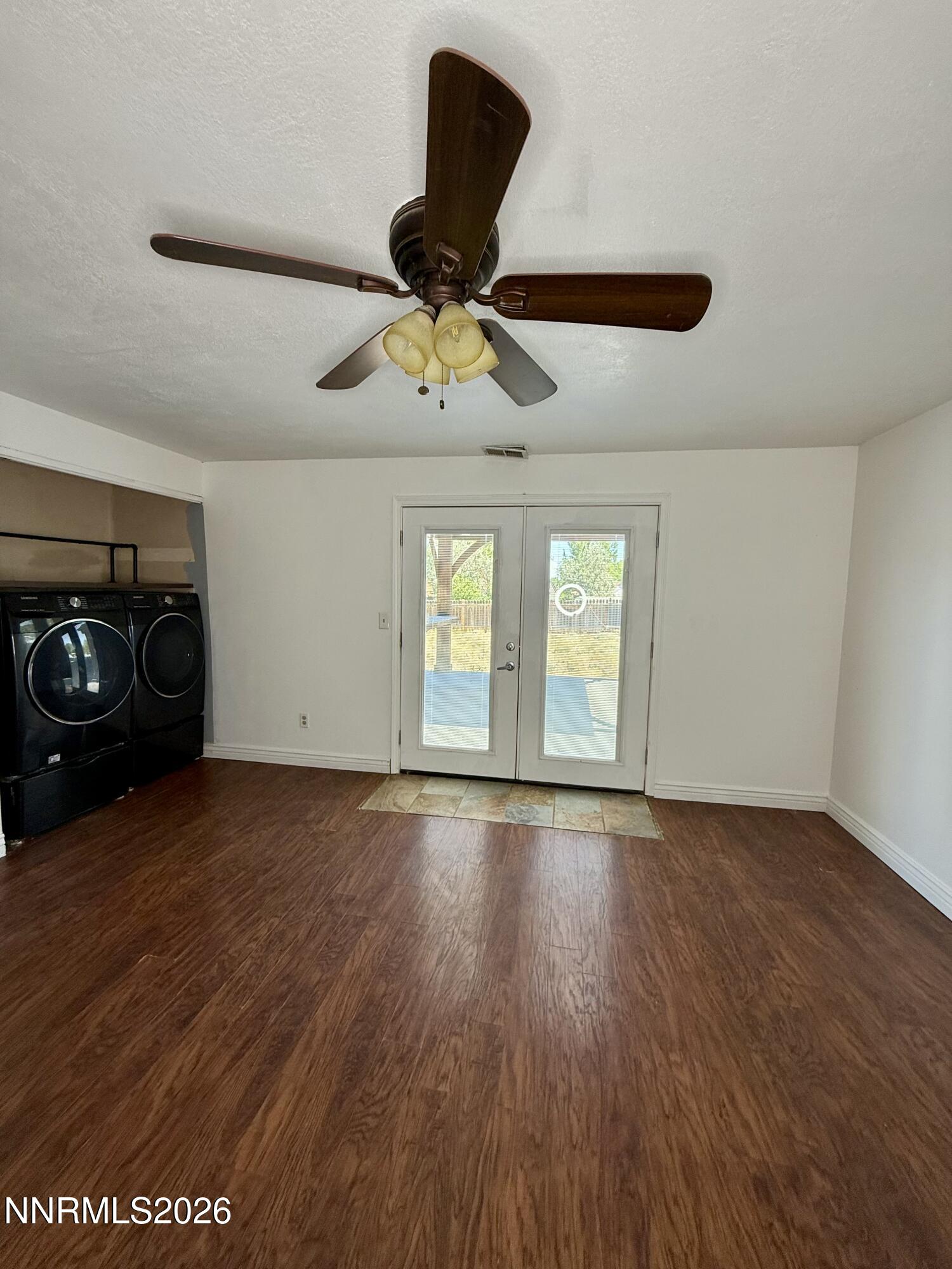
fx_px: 513
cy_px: 634
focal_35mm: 14
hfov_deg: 85.7
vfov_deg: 102.1
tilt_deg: -4.6
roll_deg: -1.7
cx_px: 476
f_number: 2.2
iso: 64
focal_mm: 2.22
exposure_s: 1/99
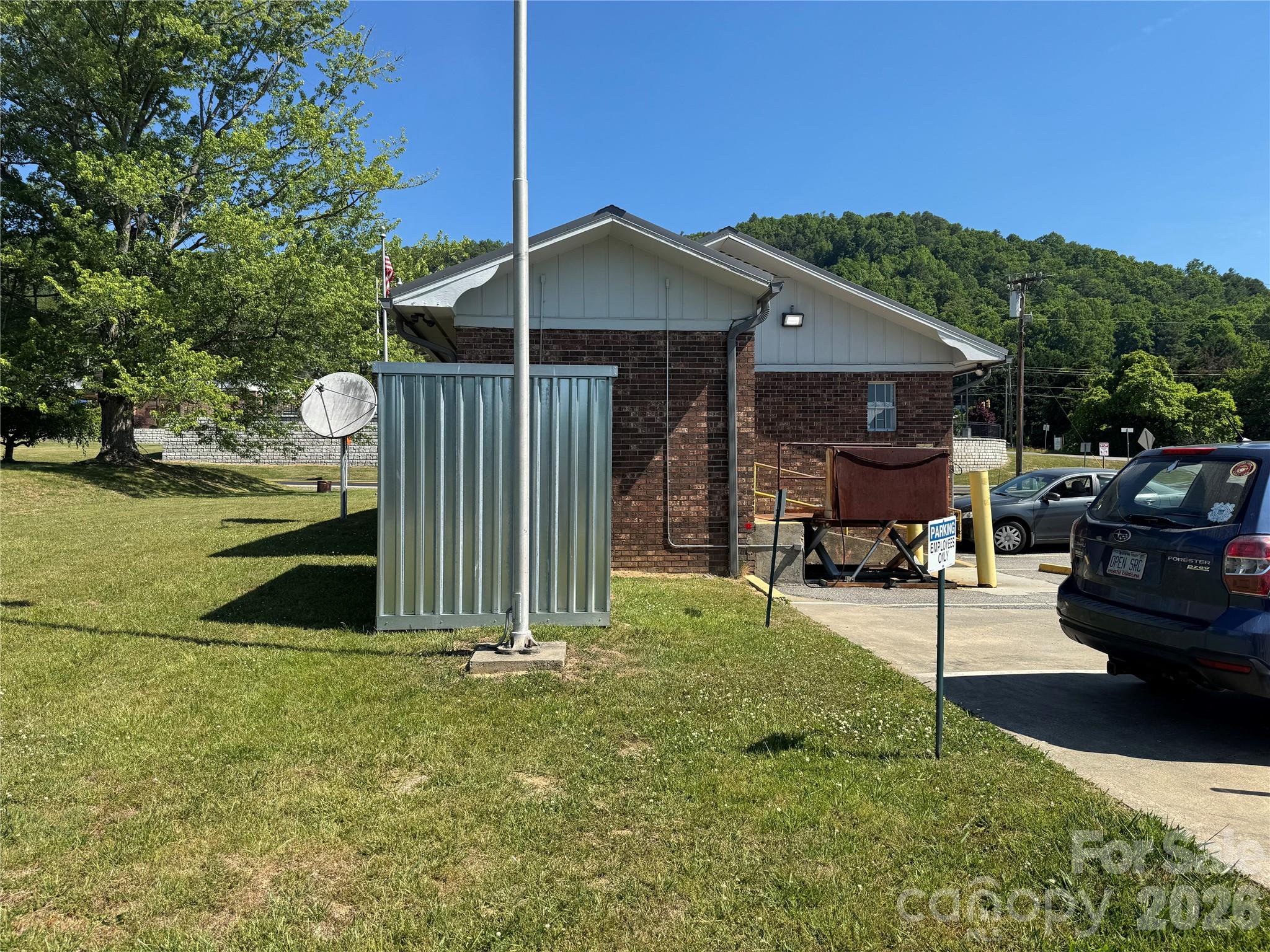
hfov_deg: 71.6
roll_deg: -1.1
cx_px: 635
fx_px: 881
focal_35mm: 24
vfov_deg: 56.8
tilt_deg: -1.2
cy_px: 476
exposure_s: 1/3247
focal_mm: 6.76
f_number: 1.78
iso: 80
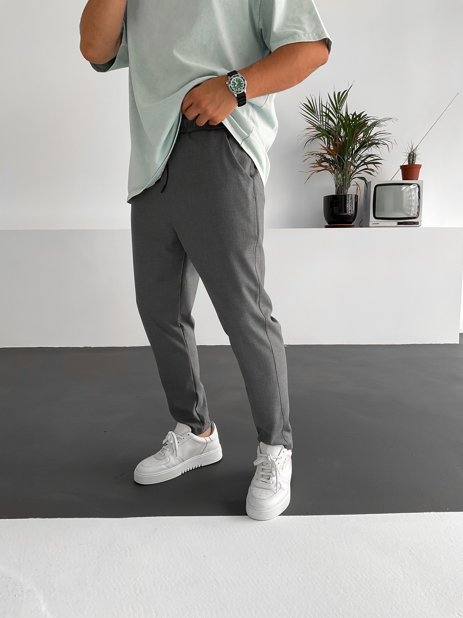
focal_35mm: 29
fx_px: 517
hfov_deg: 48.2
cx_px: 232
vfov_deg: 61.7
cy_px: 309
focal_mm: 3
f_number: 1.8
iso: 32
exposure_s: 1/120
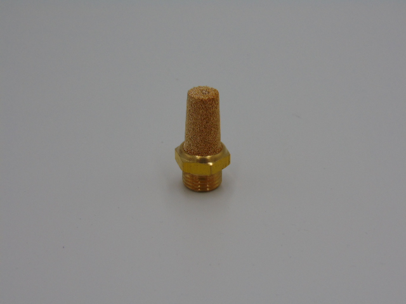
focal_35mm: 60
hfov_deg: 32.2
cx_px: 203
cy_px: 152
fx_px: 704
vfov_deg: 24.4
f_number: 3.6
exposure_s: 1/500
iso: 80
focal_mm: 10.8
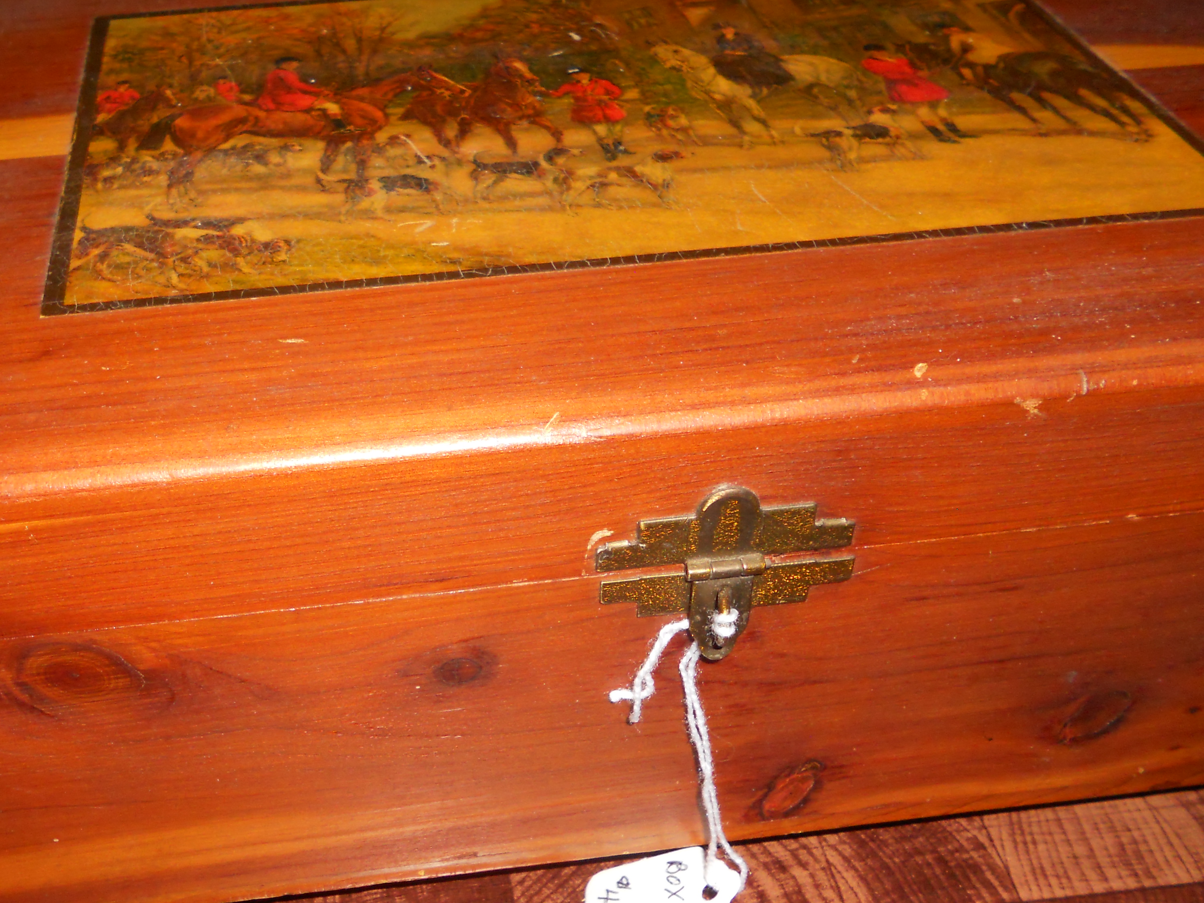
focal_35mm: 43
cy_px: 506
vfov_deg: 33.6
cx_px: 418
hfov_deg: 43.3
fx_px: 1496
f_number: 8.8
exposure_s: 1/25
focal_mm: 5.8
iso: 200
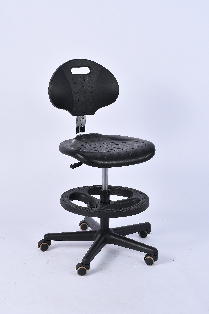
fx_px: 522
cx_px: 104
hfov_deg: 22.6
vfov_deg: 33.4
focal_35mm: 60
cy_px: 157
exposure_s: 1/125
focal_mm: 40
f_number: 9
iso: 125
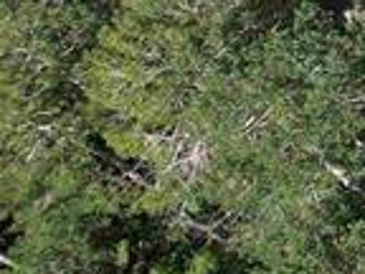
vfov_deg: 7.6
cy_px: -530
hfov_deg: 8.8
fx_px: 1803
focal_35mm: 171
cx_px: 1196
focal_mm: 6.72
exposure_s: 1/1500
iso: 100
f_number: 1.7
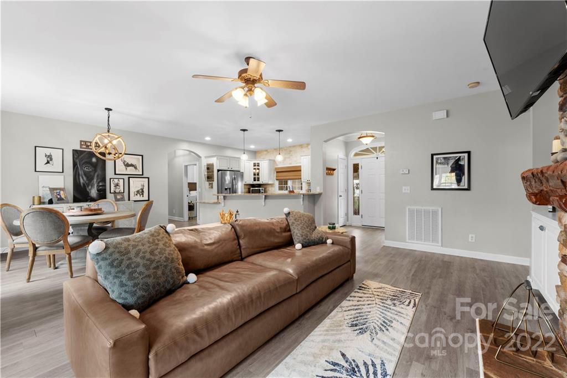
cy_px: 189
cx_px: 284
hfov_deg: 101.9
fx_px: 230
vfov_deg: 78.8
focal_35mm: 15
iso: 160
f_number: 9
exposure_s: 1.3
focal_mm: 14.6
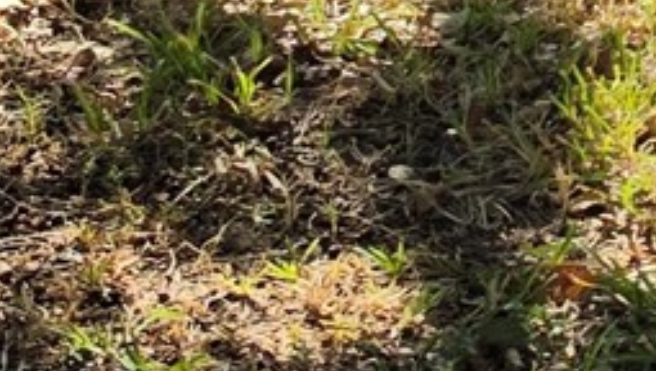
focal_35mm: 201
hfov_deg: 9.8
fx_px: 3500
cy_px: -1422
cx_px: 1392
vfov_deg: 5.0
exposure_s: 1/3126
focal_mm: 6.5
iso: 64
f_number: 1.4
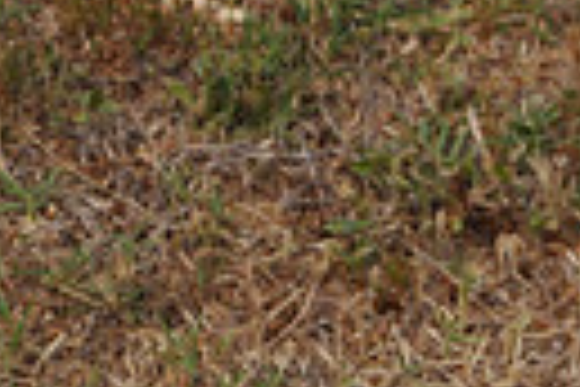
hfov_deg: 4.6
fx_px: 7153
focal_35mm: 444
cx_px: 1106
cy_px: 187
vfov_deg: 3.1
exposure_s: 1/500
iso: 280
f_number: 5.6
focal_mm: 66
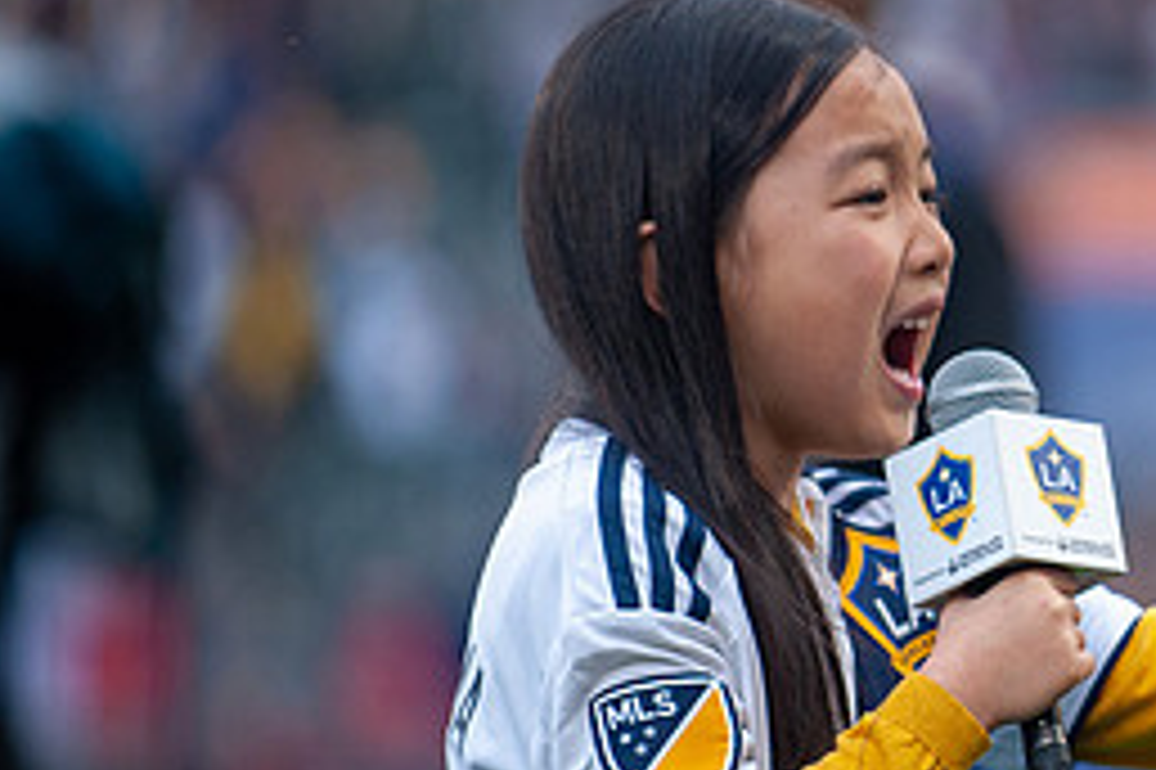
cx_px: 1264
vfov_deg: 3.0
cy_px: 423
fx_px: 14504
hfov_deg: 4.6
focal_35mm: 452
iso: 640
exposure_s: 1/640
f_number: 2.8
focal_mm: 200
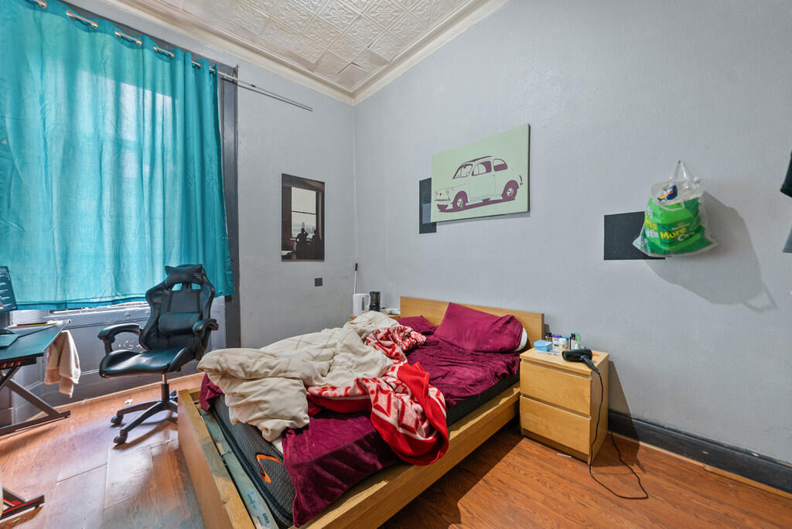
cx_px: 396
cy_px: 264
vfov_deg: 90.1
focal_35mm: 12
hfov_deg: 112.6
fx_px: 264
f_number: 6.3
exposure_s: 1/1.25
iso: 1250
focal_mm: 12
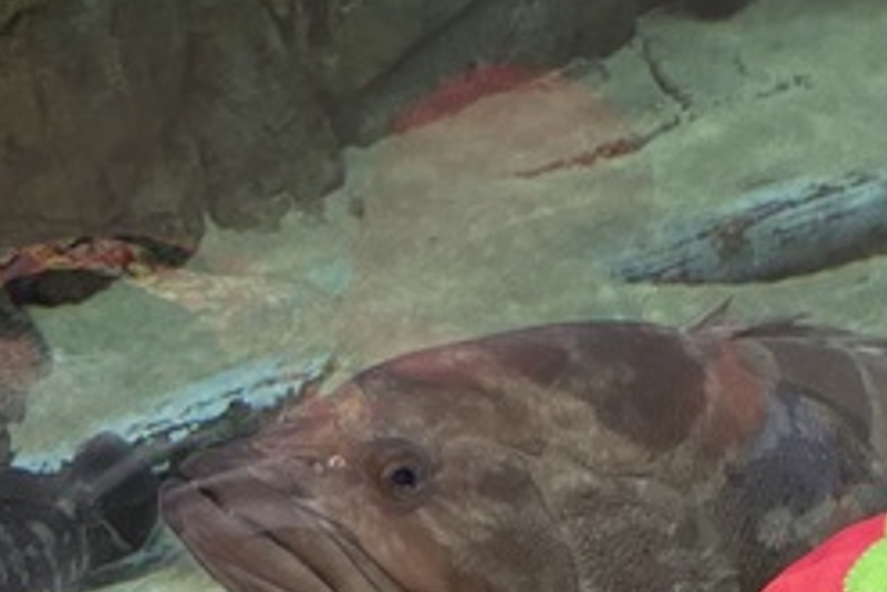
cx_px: 321
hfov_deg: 28.3
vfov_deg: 18.2
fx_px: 1750
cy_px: 709
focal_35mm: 71
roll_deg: +19.4
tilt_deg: -42.0
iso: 200
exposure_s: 1/60
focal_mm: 4.2
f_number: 1.6
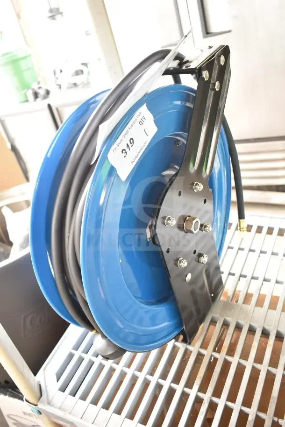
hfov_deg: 40.0
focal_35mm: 33
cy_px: 214
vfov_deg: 57.2
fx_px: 392
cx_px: 142
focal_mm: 22
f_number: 3.8
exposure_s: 1/30
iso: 1000
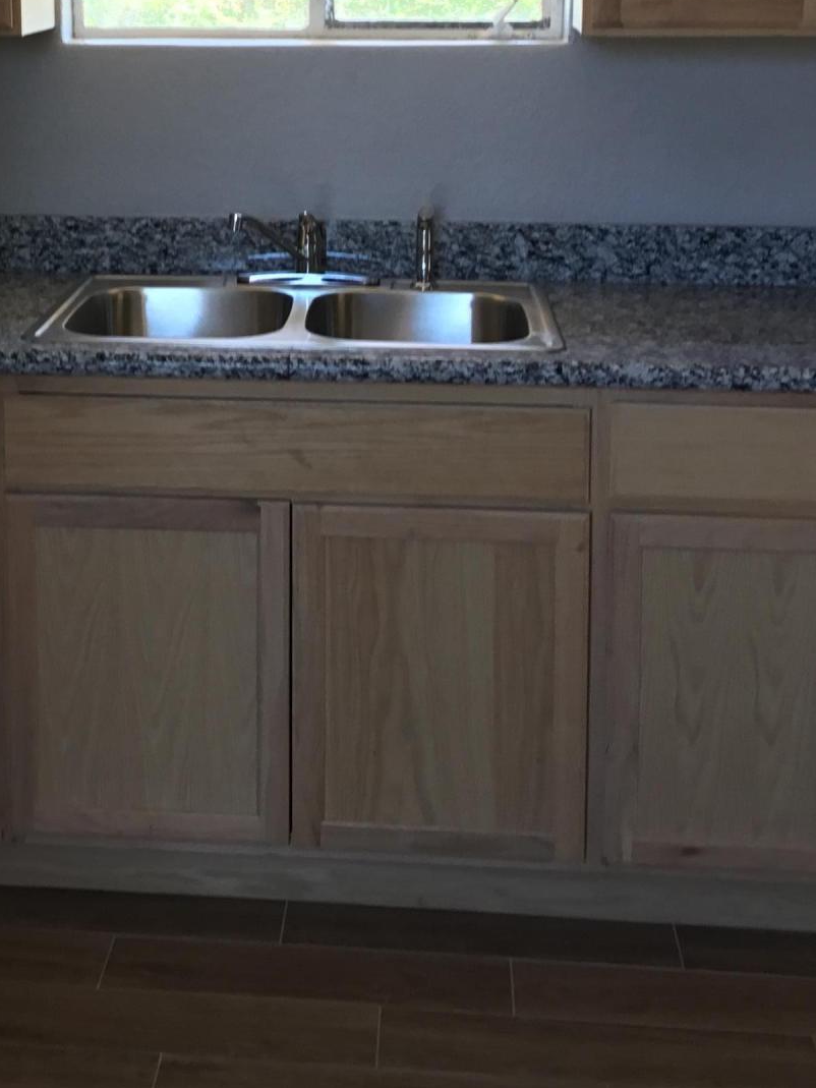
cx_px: 237
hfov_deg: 25.0
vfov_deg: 32.3
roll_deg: +0.7
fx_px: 1823
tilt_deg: -8.7
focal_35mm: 58
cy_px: 206
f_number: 2.4
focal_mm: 3.3
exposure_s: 1/40
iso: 25
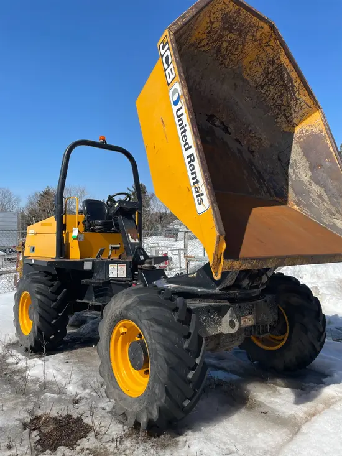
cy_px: 228
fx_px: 342
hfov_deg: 53.1
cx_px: 171
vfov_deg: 67.3
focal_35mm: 26
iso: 50
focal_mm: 4.2
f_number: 1.6
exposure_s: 1/6897
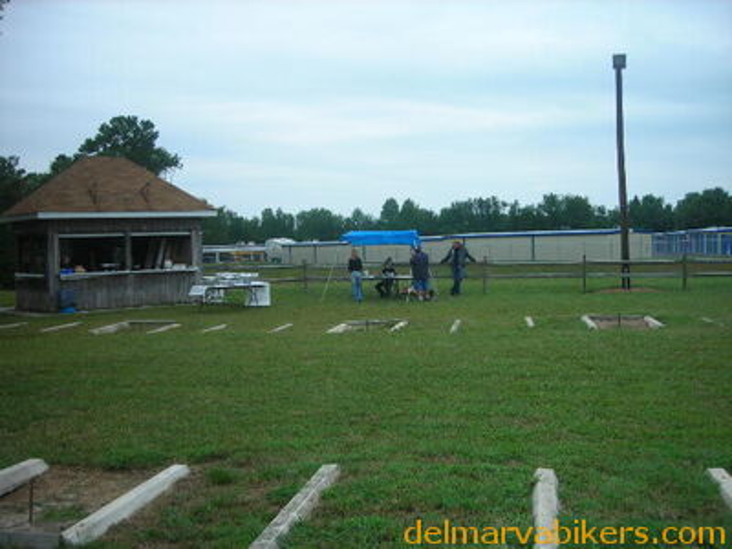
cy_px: 274
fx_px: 804
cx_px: 366
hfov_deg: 49.0
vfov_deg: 37.7
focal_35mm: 38
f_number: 3.2
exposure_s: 1/425
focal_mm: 6.3
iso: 50
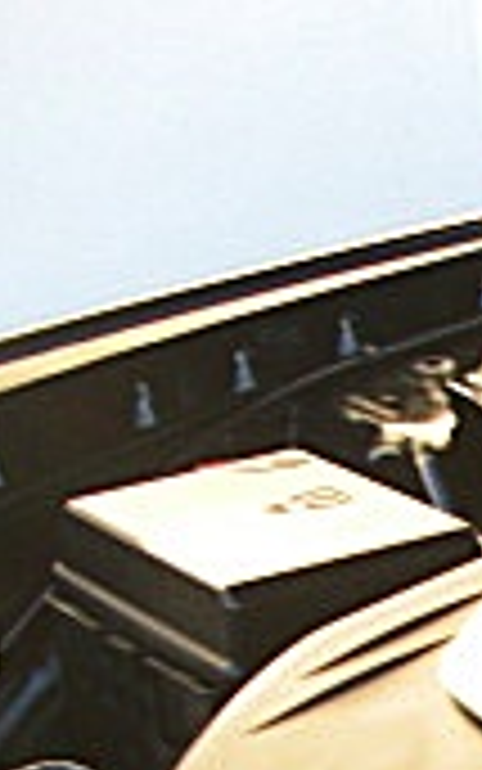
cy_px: 1063
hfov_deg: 8.4
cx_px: 1126
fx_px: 3003
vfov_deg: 13.9
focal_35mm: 143
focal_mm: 6.3
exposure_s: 1/100
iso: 100
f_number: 2.8
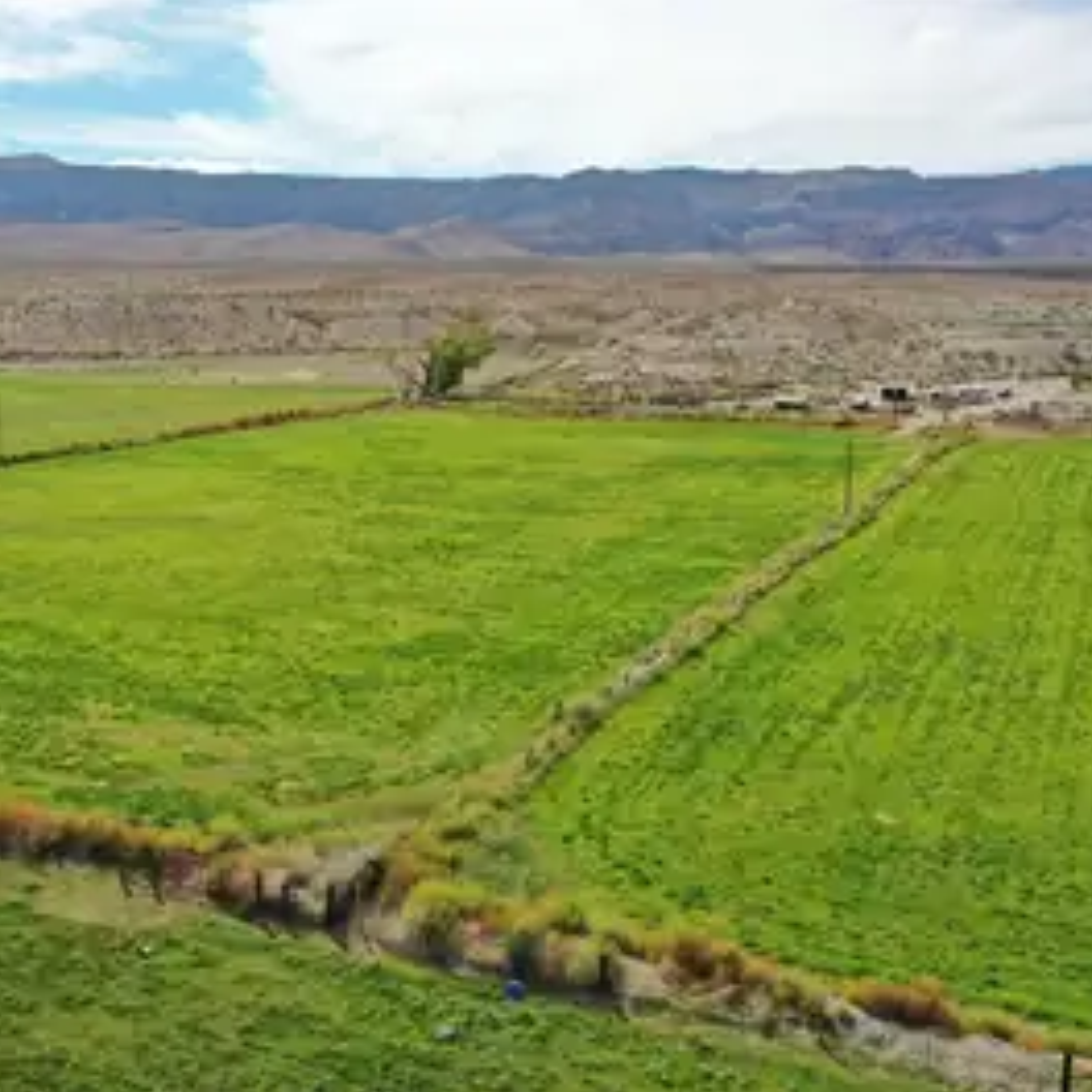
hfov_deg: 45.8
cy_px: 544
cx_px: 447
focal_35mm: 36
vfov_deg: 46.0
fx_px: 1285
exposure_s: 1/400
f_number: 3.2
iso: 100
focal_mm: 10.26
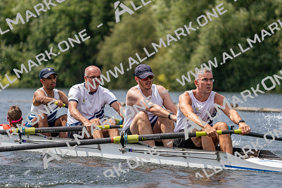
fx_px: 2100
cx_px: 141
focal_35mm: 268
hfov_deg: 7.7
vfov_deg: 5.1
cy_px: 94
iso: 200
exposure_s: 1/1600
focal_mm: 268
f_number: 5.6
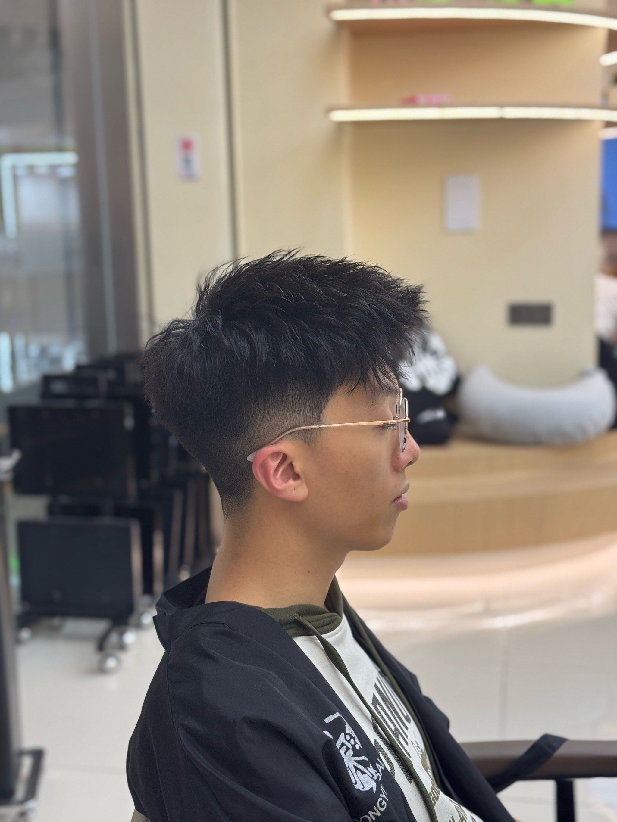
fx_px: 1141
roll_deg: +1.0
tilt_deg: -8.2
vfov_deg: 39.7
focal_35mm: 48
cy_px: 411
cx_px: 308
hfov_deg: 30.3
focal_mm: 6.76
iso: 80
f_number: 1.78
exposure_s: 1/100
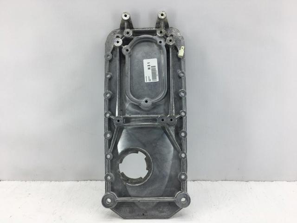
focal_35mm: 29
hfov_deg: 61.7
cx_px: 148
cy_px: 112
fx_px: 249
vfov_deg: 48.2
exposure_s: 1/202
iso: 25
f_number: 2.2
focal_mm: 4.15
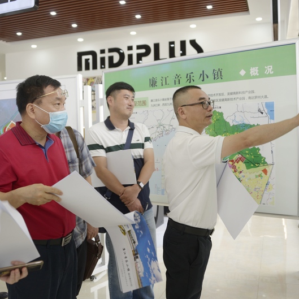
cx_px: 145
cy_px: 150
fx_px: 352
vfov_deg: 46.0
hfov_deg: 46.0
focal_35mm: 36
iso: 160
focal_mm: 28
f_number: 3.5
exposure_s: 1/30
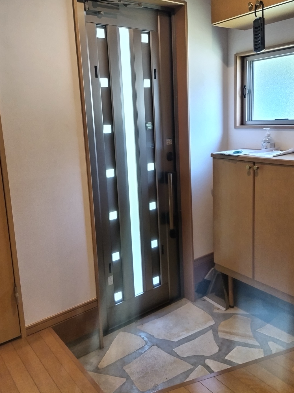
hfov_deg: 46.8
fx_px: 340
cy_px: 171
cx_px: 148
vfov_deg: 59.8
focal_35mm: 30
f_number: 1.79
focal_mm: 4.8
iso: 913
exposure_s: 1/50
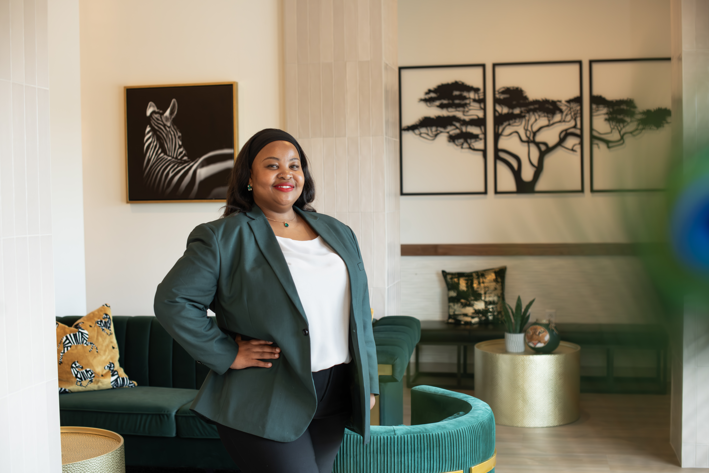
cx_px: 354
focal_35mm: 50
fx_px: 985
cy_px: 236
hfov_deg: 39.6
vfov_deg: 27.0
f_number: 3.5
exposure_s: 1/160
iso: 640
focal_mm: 50
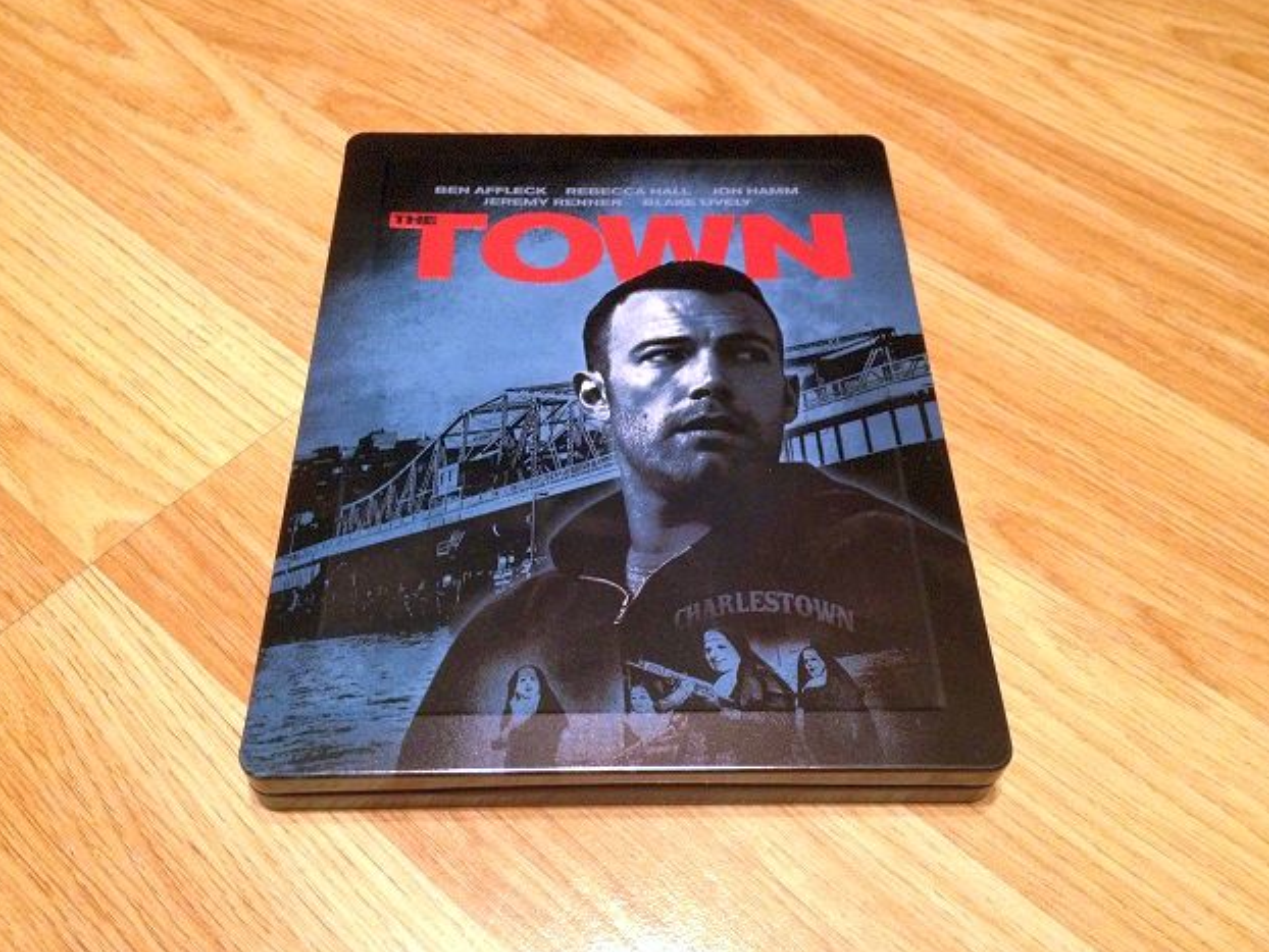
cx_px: 630
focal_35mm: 36
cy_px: 469
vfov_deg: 39.7
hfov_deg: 51.3
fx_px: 1320
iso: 320
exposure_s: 1/20
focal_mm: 4.28
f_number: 2.4
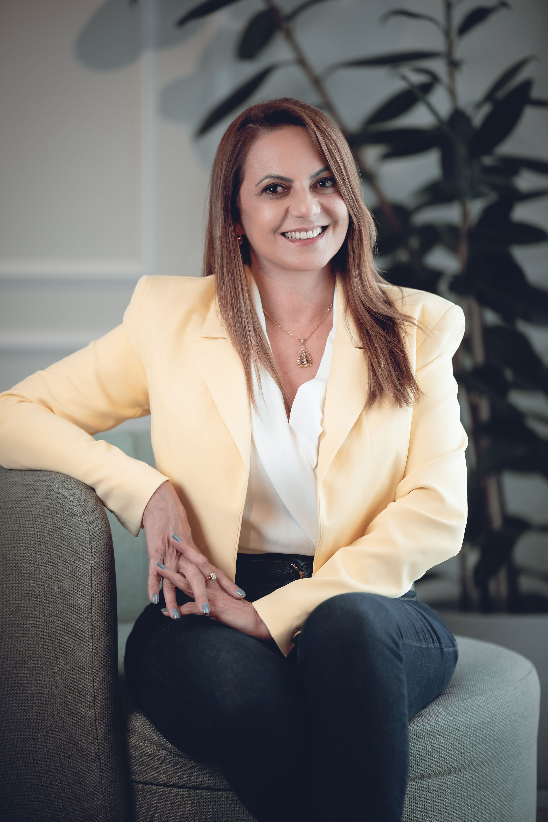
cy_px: 411
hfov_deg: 12.1
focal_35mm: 113
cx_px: 274
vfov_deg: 18.1
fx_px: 2580
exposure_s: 1/160
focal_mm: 75
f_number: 1.2
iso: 200
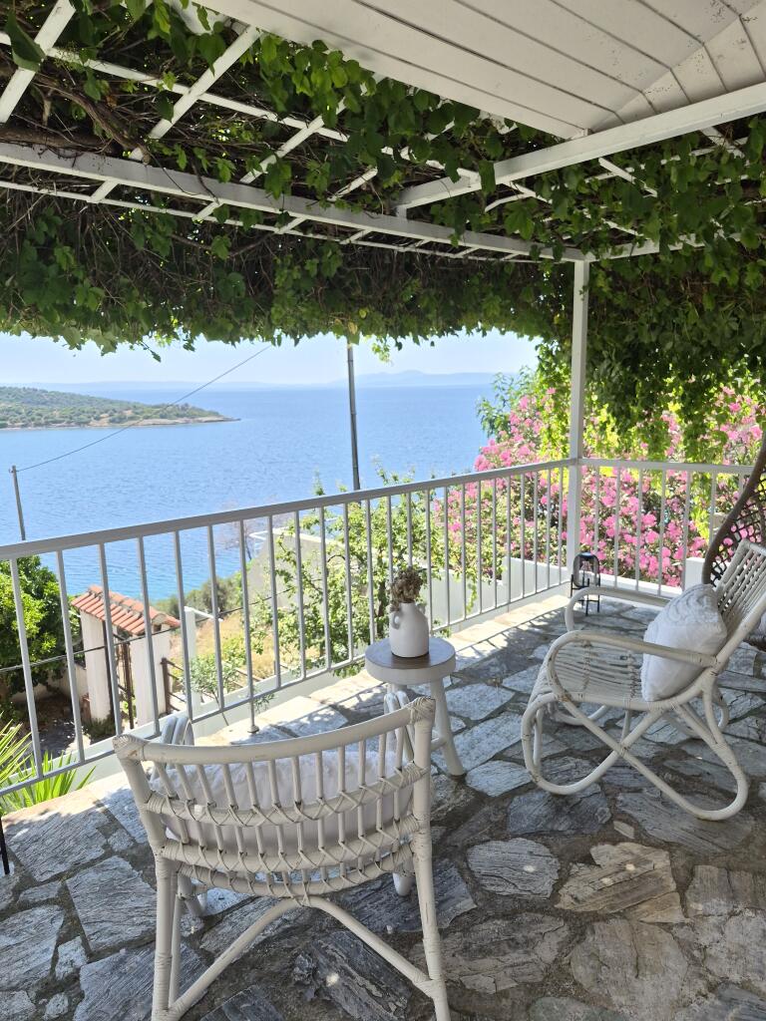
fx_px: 679
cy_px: 510
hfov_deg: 58.9
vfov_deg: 73.9
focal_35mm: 23
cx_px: 383
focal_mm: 5.4
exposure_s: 1/3904
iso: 80
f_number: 1.8
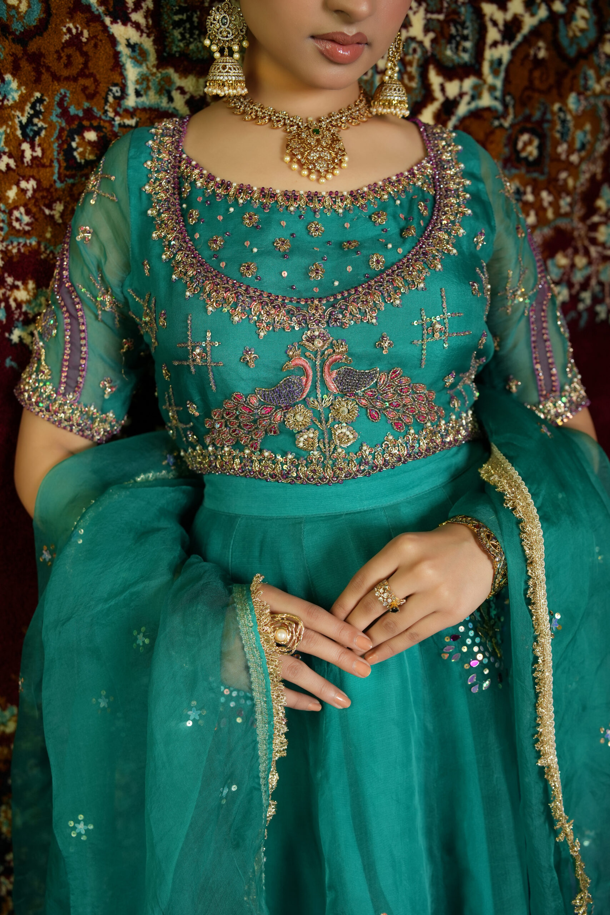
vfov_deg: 54.4
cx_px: 305
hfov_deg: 37.9
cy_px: 458
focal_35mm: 35
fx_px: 889
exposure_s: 1/200
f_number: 3.2
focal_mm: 35
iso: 640
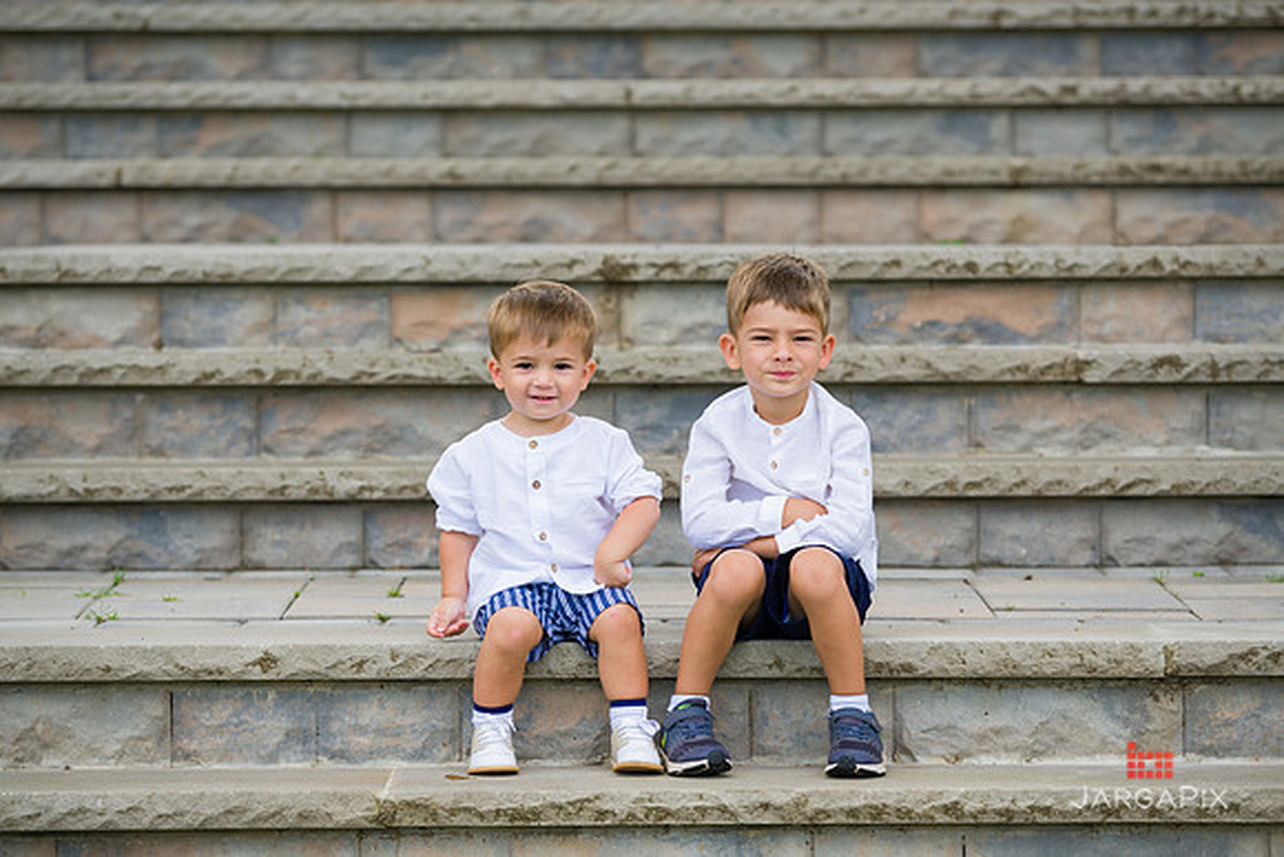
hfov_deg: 15.2
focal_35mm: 135
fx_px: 4816
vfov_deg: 10.2
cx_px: 642
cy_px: 428
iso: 200
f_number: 4
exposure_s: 1/500
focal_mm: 135
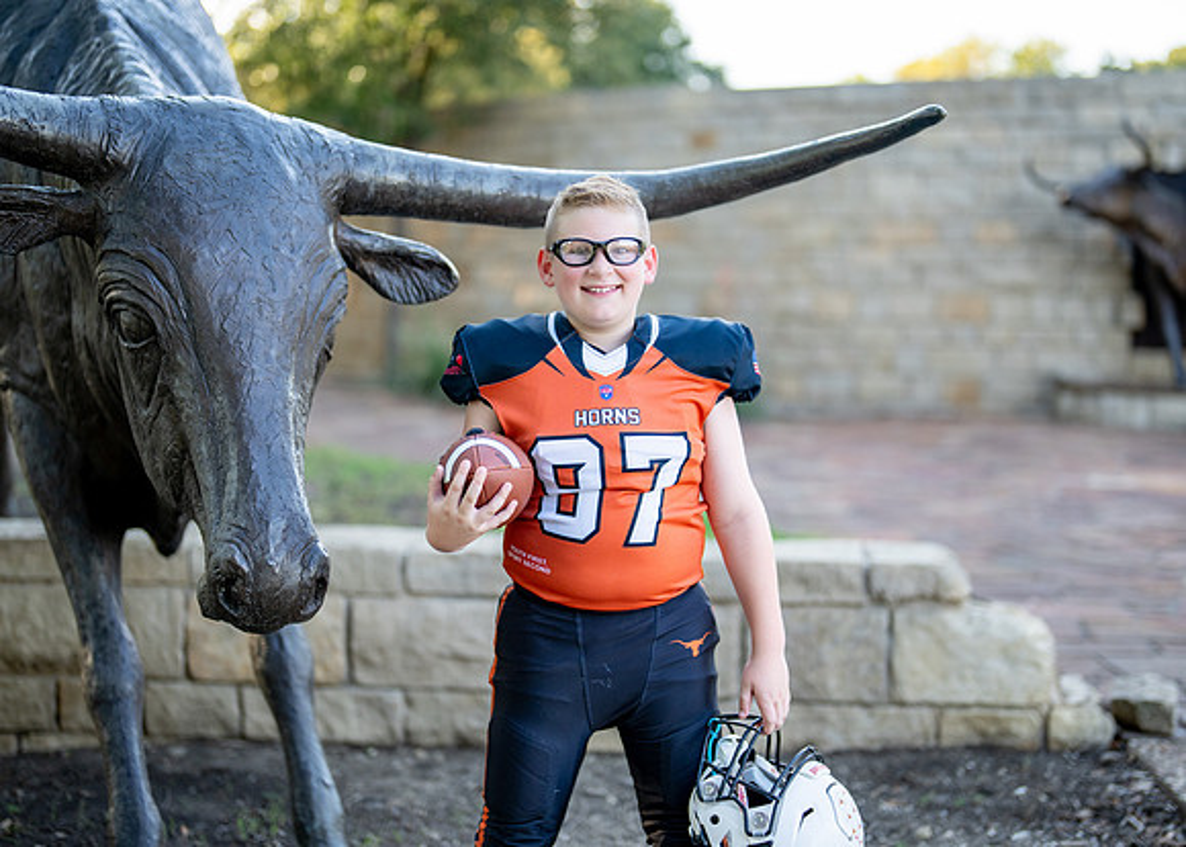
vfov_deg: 24.2
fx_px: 1974
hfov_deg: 33.4
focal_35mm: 59
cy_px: 428
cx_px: 619
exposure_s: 1/1250
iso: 200
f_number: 1.2
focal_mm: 50
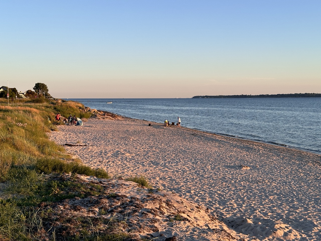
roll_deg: +0.1
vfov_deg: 30.3
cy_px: 120
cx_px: 160
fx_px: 445
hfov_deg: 39.7
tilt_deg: -2.6
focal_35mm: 48
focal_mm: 6.86
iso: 64
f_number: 1.78
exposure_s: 1/843
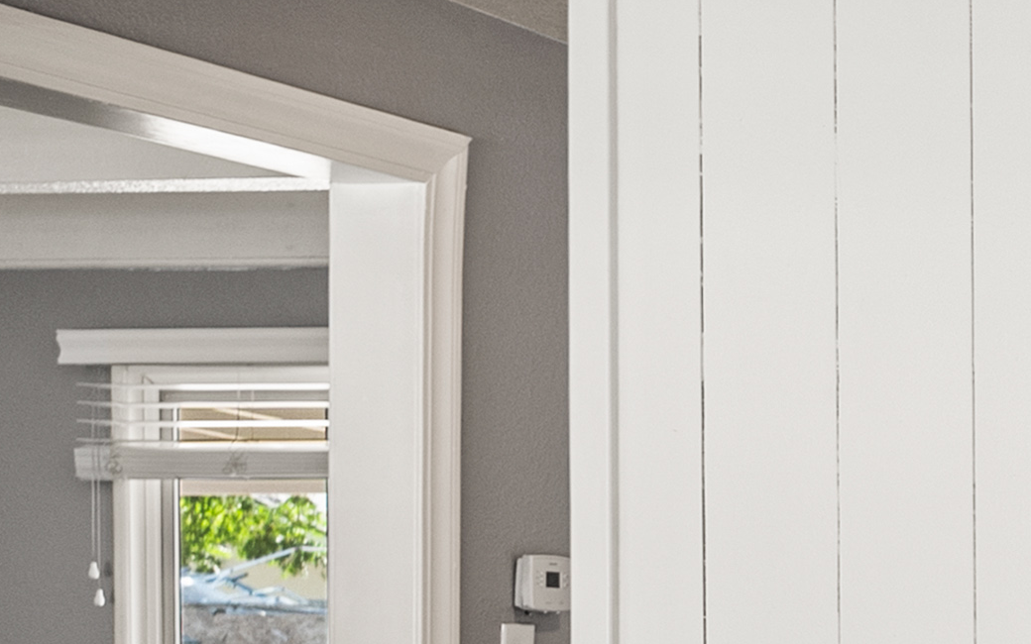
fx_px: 3091
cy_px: 695
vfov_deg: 11.7
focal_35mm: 110
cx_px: 2184
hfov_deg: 14.8
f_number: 4
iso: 400
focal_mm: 16
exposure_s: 1/25
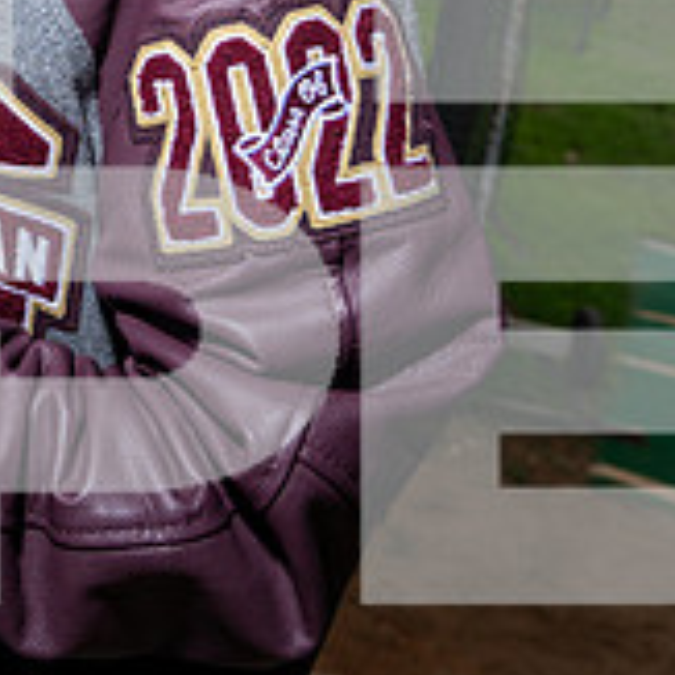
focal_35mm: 91
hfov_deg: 17.8
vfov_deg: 18.2
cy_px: -114
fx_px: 2008
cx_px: -203
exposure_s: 1/125
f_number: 7.1
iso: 100
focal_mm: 30
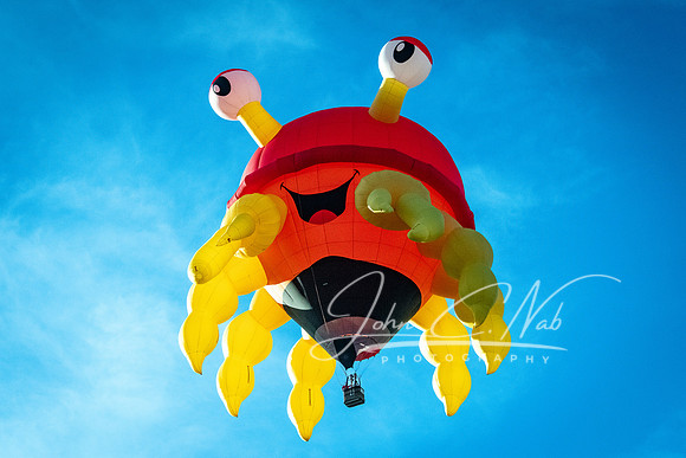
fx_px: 2589
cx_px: 321
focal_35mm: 136
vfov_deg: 10.1
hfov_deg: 15.1
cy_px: 244
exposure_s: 1/8000
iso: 1600
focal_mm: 105
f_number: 5.3
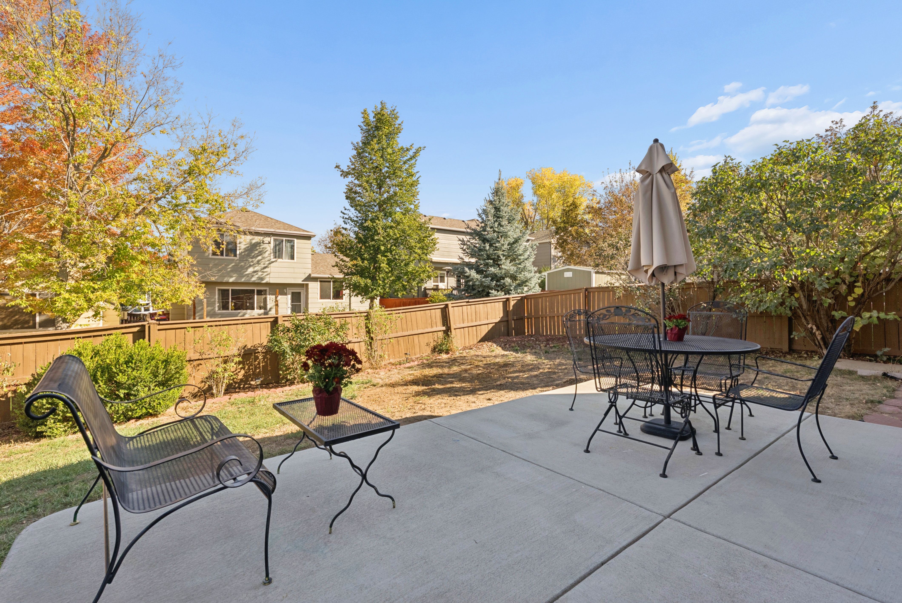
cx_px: 451
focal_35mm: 15
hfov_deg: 100.4
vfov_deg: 77.4
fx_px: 376
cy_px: 302
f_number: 10
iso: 200
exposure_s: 1/160
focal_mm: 15
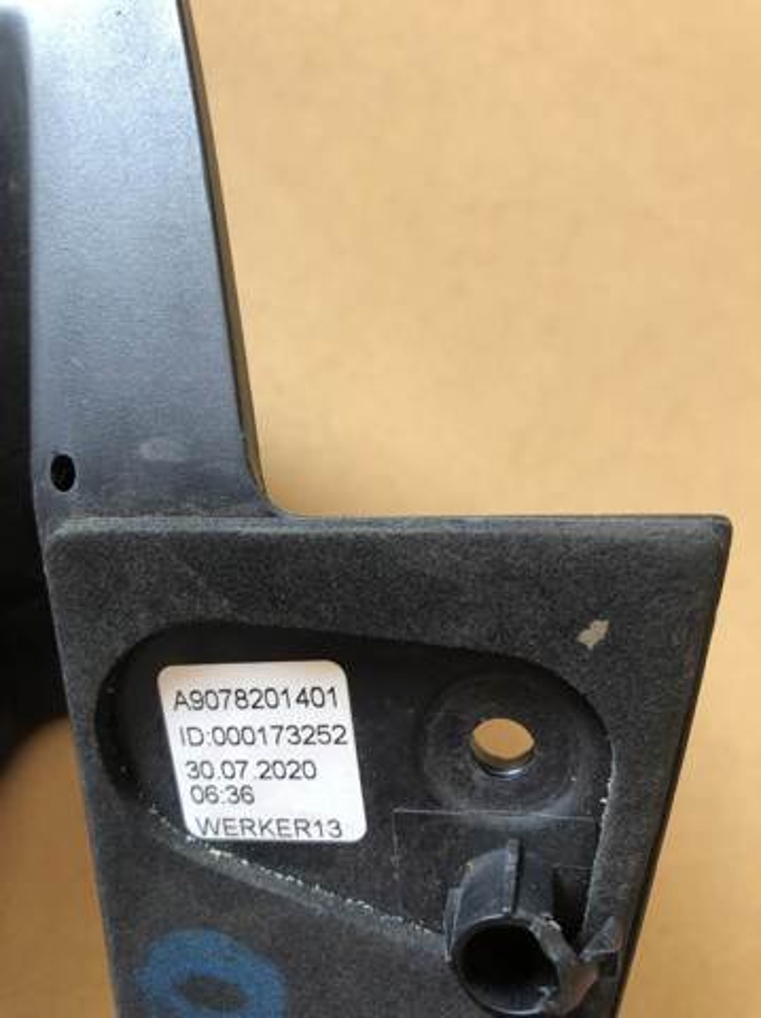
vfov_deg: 63.5
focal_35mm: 28
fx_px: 822
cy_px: 509
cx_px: 380
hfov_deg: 49.7
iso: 40
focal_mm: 4
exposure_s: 1/25
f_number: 1.8
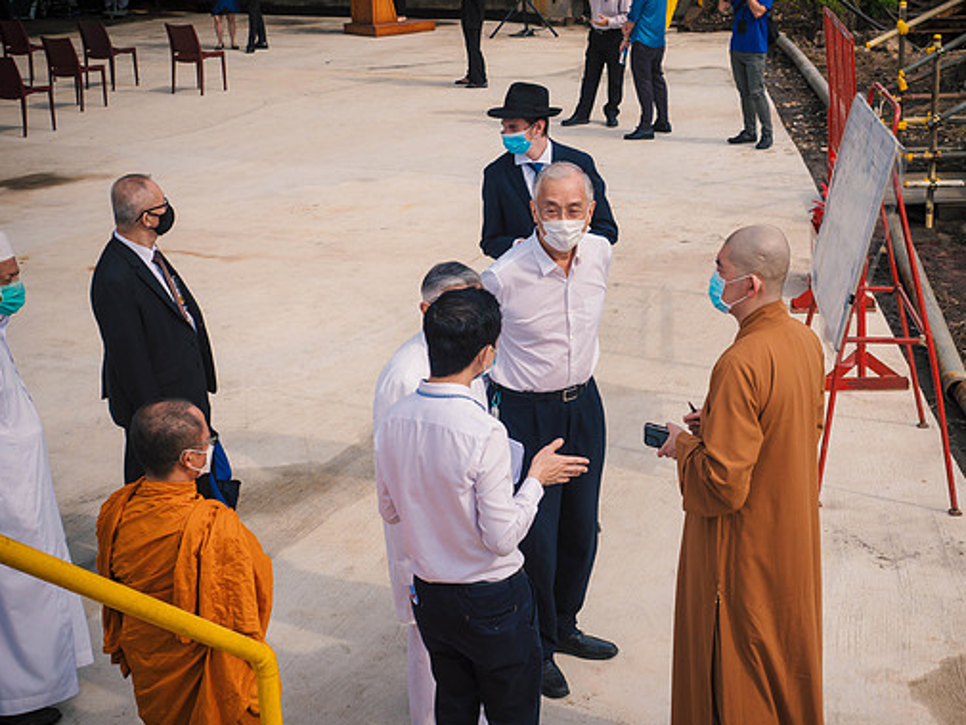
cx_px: 553
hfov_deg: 31.1
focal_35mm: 62
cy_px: 359
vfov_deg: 23.7
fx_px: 1731
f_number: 5.6
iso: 160
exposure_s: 1/500
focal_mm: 26
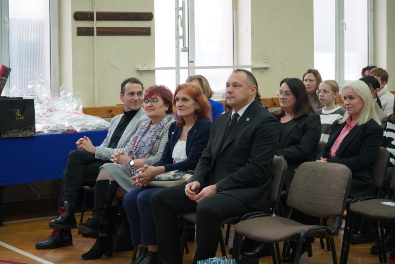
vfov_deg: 19.5
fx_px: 768
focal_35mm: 70
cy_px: 132
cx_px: 198
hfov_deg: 28.8
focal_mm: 47
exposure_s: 1/160
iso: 2000
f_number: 4
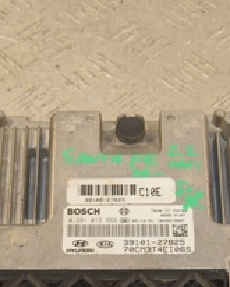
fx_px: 1190
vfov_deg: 13.7
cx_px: 75
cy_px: 169
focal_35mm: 140
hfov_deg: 11.0
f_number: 8
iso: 800
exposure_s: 1/200
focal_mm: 32
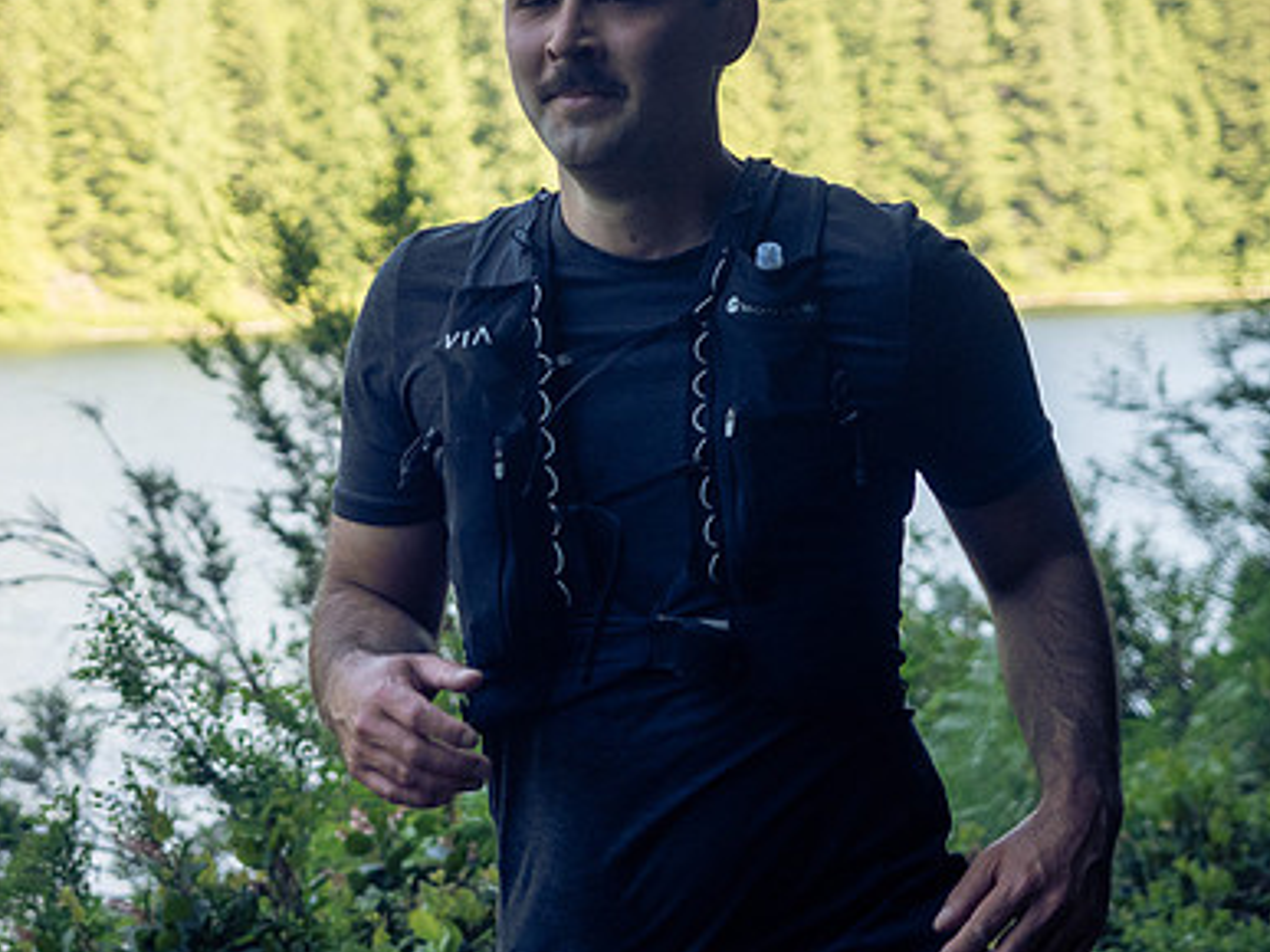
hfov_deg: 16.4
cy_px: 274
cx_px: 469
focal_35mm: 120
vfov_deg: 12.3
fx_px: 4401
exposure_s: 1/1000
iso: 400
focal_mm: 40
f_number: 2.8
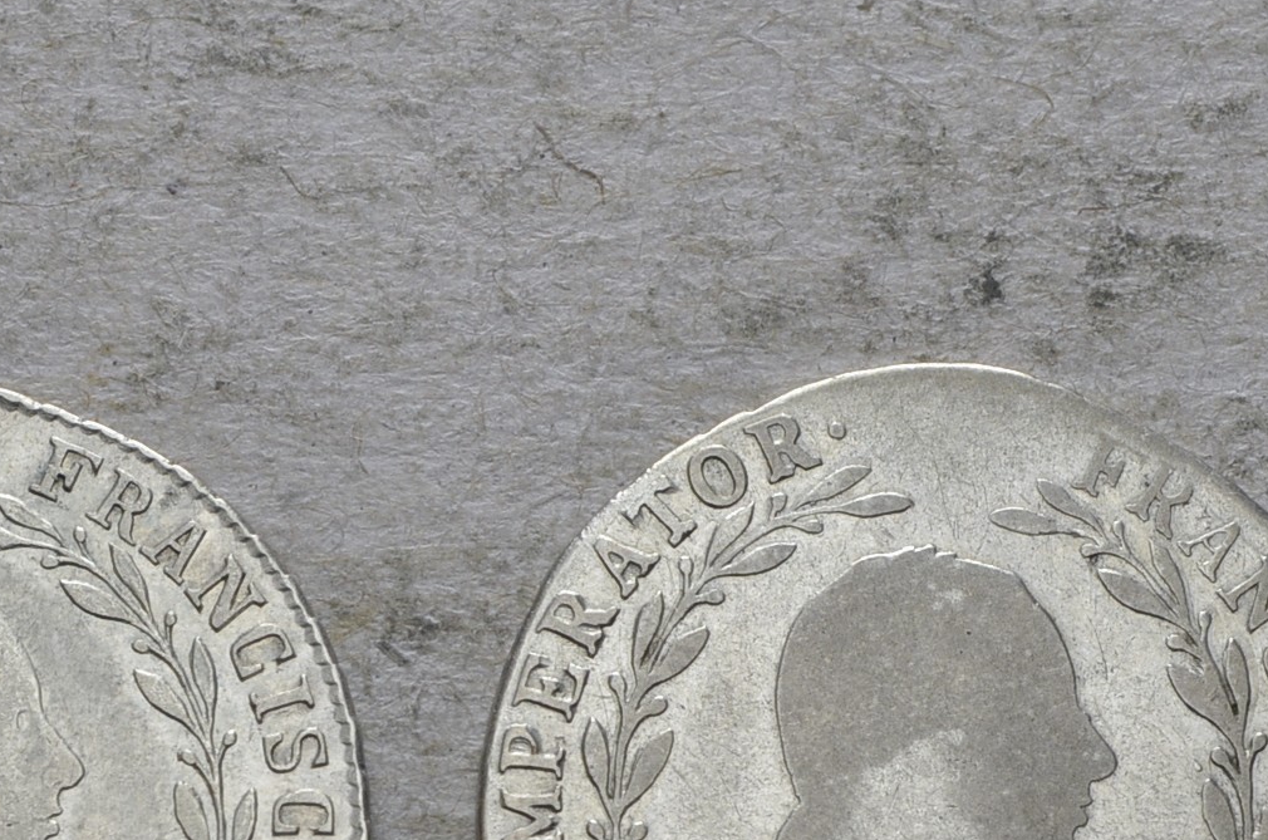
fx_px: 7073
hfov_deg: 10.2
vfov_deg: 6.8
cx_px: 471
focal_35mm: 201
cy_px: 815
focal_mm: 55
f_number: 14
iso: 400
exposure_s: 1/250
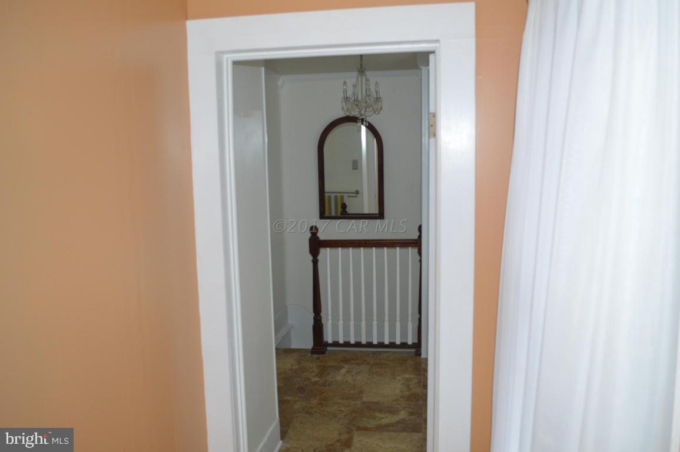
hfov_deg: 67.4
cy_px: 226
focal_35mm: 27
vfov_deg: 47.9
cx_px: 340
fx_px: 510
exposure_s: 1/60
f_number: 4
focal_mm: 18
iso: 400
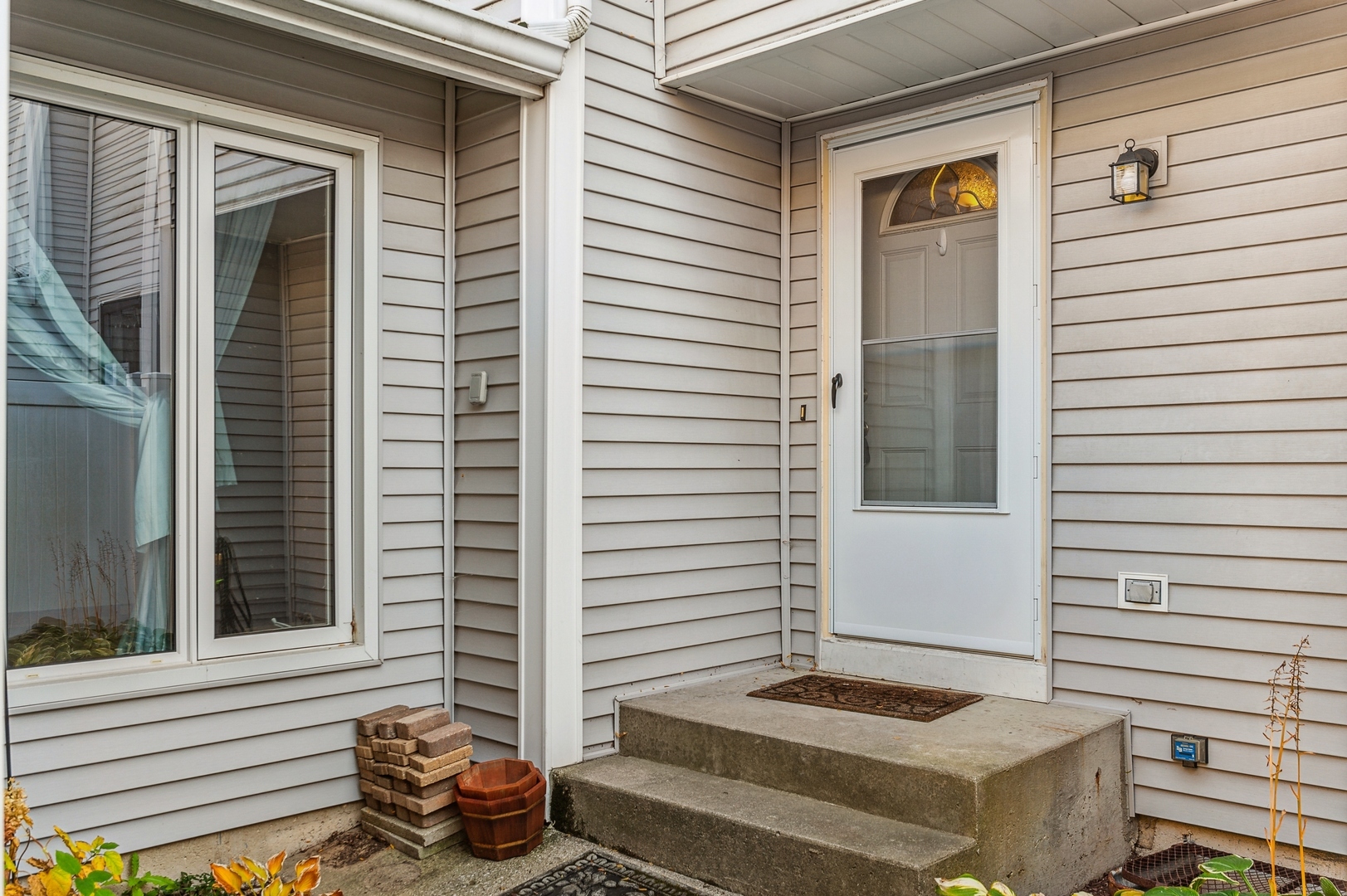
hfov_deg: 60.3
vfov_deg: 42.3
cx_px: 674
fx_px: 1159
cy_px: 448
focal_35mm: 31
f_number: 8
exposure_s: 1/40
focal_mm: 31
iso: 200
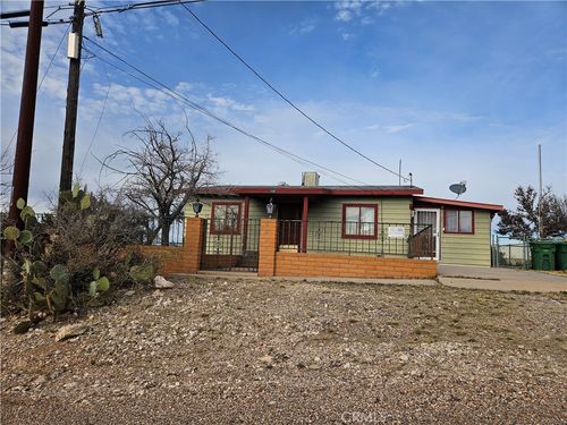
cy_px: 212
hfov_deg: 73.9
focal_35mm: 23
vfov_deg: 58.9
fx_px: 377
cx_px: 284
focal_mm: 5.4
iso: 25
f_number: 1.8
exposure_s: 1/2043
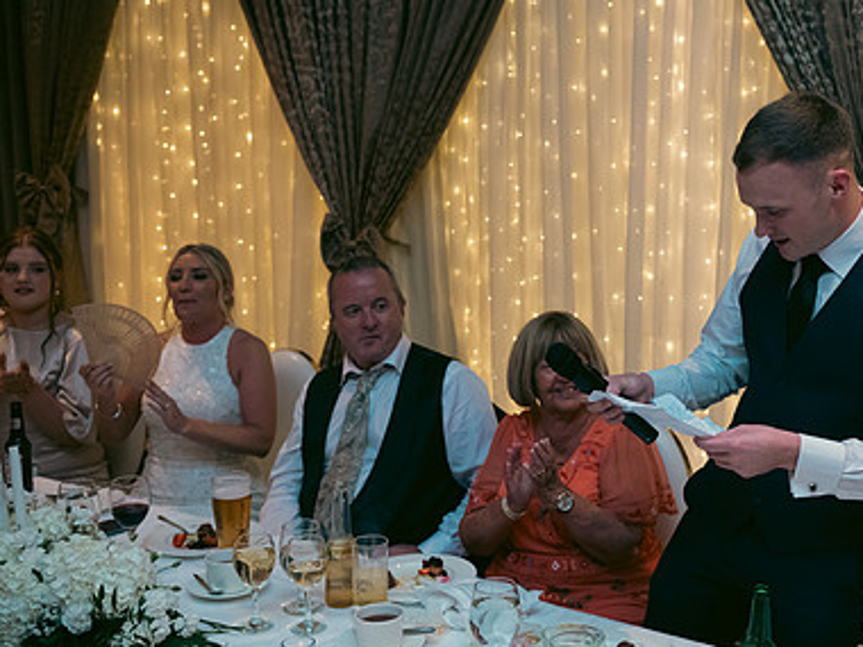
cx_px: 620
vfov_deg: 30.9
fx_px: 1172
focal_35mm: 47
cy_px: 330
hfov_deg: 39.6
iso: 800
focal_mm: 32
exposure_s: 1/160
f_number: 3.5
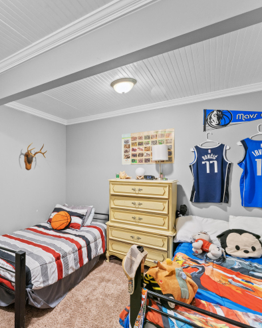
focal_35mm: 20
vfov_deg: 80.4
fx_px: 194
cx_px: 55
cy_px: 163
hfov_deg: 62.7
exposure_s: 1/1.25
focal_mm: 14
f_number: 10
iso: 200
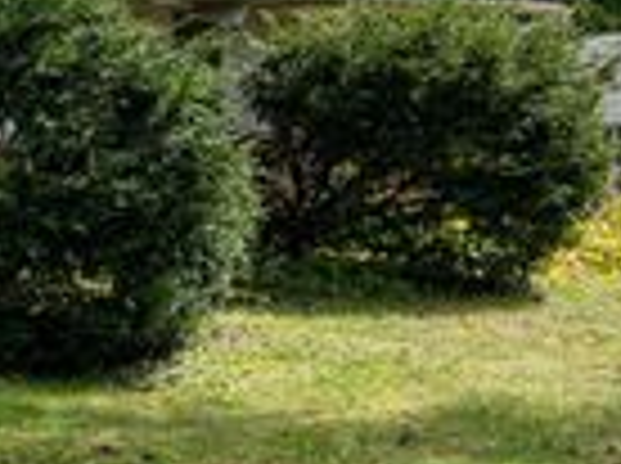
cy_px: 43
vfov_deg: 17.7
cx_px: -360
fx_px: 1468
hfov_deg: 20.0
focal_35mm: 82
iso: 200
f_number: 5
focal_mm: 23.5
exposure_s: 1/250
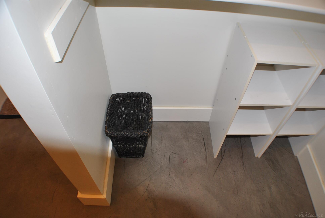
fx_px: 271
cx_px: 162
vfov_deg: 43.7
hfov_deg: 61.9
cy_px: 109
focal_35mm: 30
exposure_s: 1/60
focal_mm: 20
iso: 200
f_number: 3.5
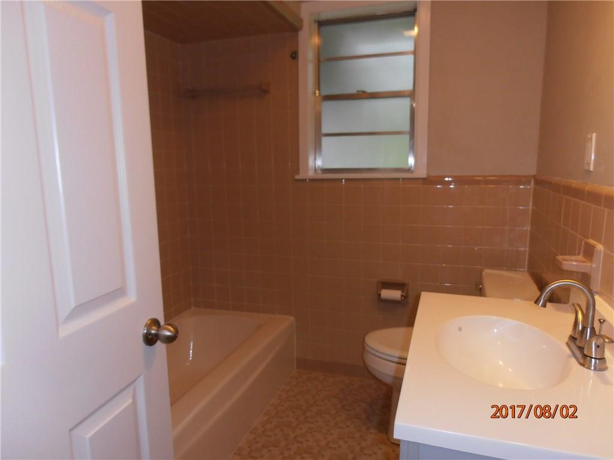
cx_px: 307
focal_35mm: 24
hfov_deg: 71.6
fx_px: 426
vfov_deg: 56.8
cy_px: 230
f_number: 3
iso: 125
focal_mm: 4.2
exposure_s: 1/30
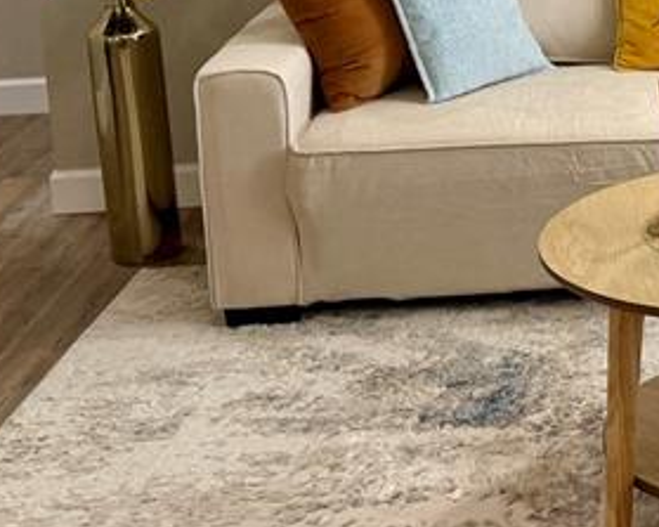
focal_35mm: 86
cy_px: -19
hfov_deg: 20.5
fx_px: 1677
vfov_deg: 17.4
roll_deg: +1.5
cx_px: 834
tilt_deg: -11.5
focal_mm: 6.76
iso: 200
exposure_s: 1/226
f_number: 1.78
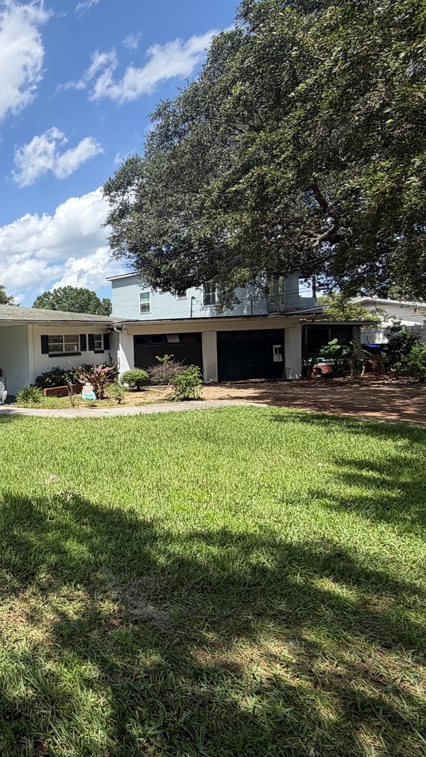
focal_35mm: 22
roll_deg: +3.2
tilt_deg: -1.7
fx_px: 442
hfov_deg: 40.4
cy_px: 369
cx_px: -55
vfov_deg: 81.2
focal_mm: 2.22
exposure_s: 1/770
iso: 25
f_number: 2.2
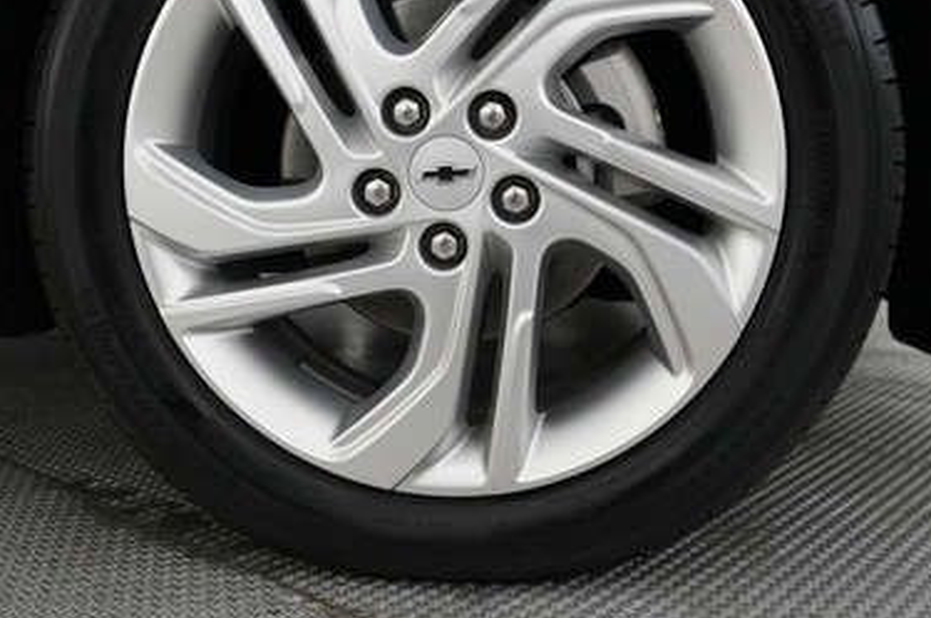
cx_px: 452
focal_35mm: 41
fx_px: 1059
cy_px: 201
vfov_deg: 32.3
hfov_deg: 47.5
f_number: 2.8
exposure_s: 1/160
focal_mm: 24
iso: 2500
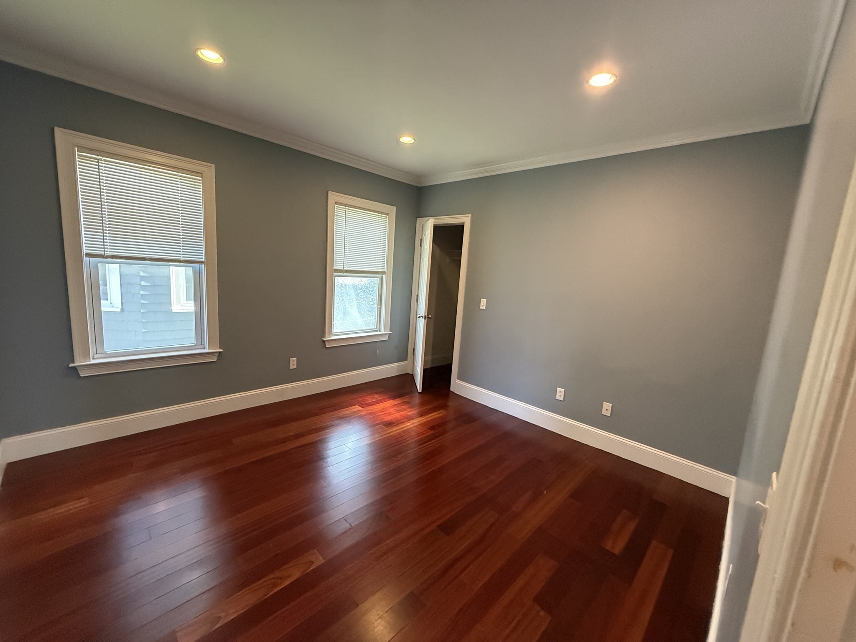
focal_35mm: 14
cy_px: 321
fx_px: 346
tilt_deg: -9.6
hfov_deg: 102.1
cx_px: 428
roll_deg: -4.8
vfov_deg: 85.7
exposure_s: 1/120
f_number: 2.2
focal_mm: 2.22
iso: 640
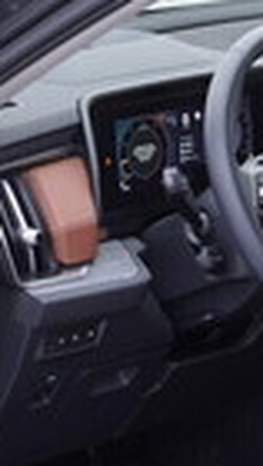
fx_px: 1830
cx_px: 150
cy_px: 364
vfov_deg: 14.4
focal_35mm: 148
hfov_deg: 8.2
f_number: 2.8
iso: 125
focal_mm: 24
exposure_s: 1/40
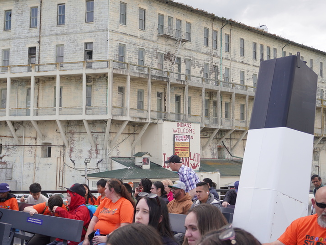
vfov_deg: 28.2
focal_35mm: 52
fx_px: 487
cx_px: 121
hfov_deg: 36.8
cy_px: 109
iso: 100
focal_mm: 25
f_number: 4.5
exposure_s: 1/400
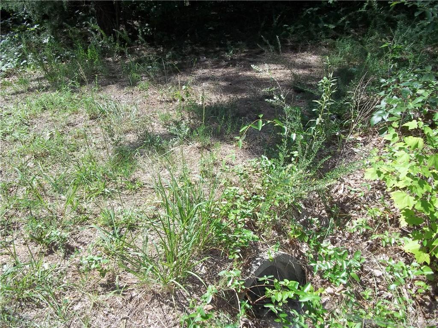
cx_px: 219
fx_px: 405
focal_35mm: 32
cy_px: 164
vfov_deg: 44.2
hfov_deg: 56.8
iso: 64
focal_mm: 5.7
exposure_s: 1/500
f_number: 2.9
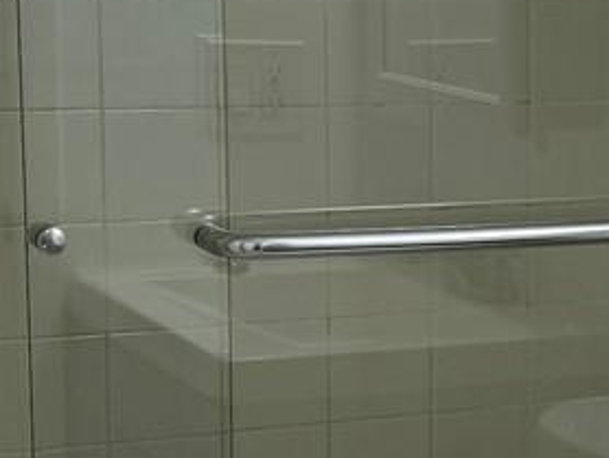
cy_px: 265
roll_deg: -1.2
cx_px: 911
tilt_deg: -9.2
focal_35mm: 138
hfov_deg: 13.5
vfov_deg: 10.8
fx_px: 2430
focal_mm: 6.86
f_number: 1.78
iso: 50
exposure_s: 1/126
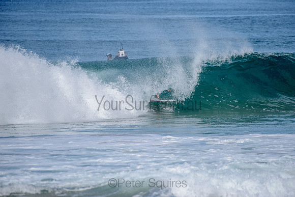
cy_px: 98
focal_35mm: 500
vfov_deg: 2.8
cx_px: 148
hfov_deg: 4.1
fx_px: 4098
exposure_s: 1/2500
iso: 250
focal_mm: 500
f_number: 6.3
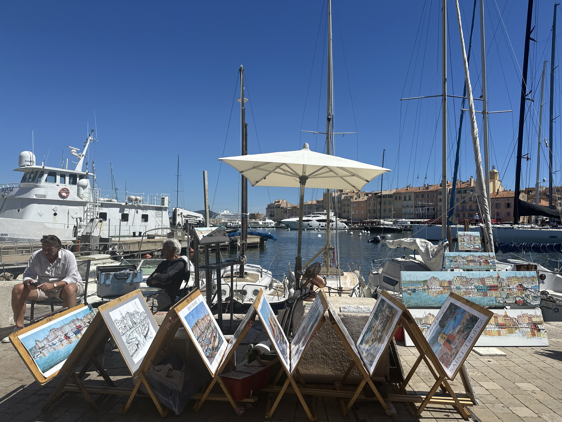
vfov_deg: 56.8
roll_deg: -1.6
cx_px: 281
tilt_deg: +2.9
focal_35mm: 24
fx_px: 390
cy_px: 211
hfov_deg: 71.6
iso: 80
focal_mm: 6.86
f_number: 1.78
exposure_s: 1/7576
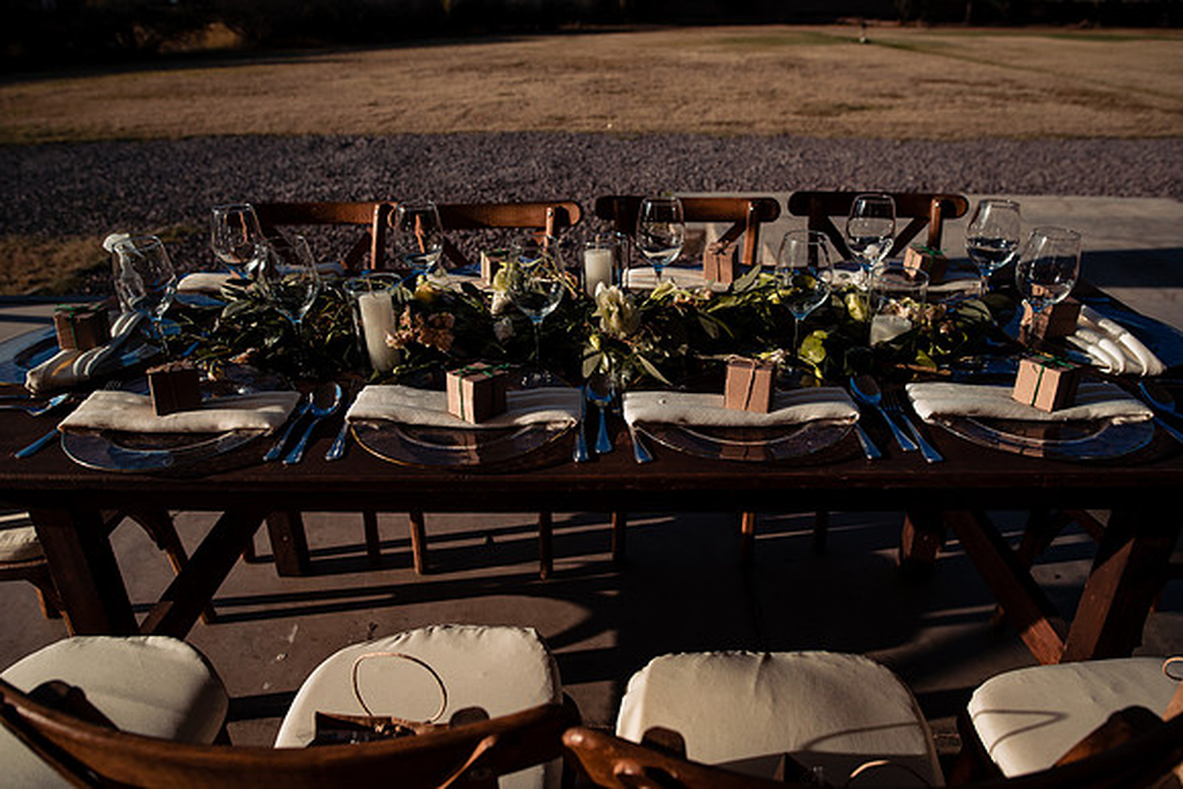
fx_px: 789
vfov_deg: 53.2
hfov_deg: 73.7
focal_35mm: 24
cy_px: 394
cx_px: 592
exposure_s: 1/2000
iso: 125
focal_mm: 24
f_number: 4
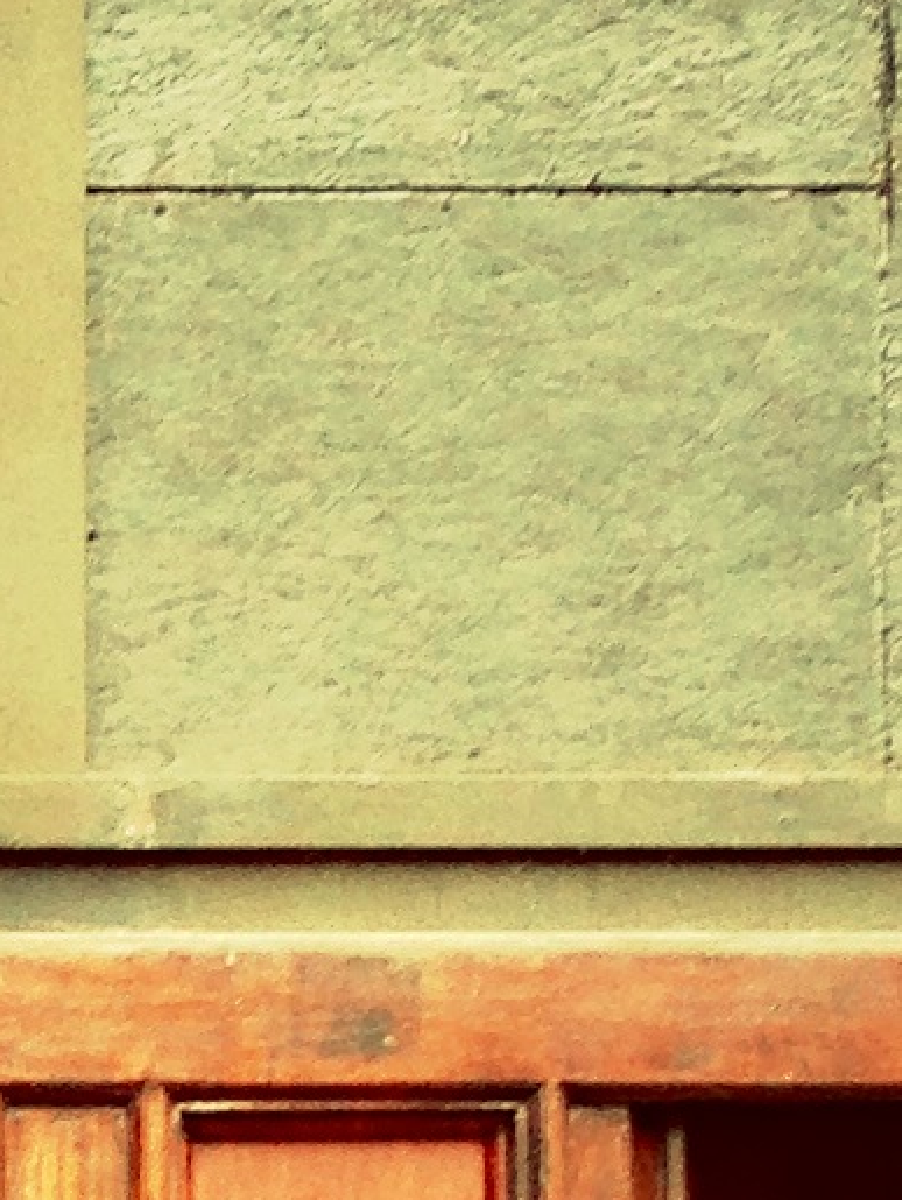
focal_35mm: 209
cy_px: 1894
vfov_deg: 9.2
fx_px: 7252
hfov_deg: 6.8
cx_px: -1067
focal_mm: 4.13
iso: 64
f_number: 2.4
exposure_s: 1/60
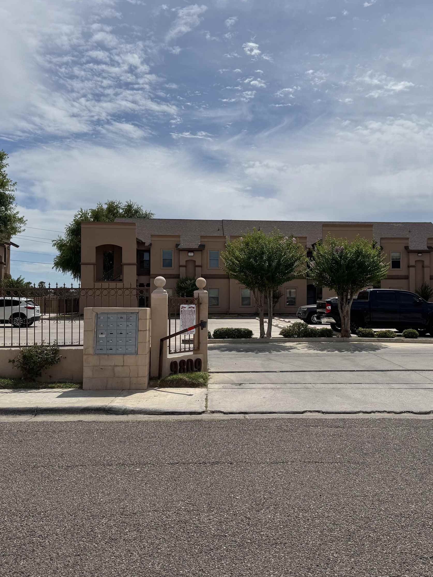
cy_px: 287
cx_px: 265
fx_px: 550
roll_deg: +0.0
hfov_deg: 42.7
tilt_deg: +1.1
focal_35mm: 33
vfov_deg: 55.3
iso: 80
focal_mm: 6.76
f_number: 1.78
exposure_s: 1/12346
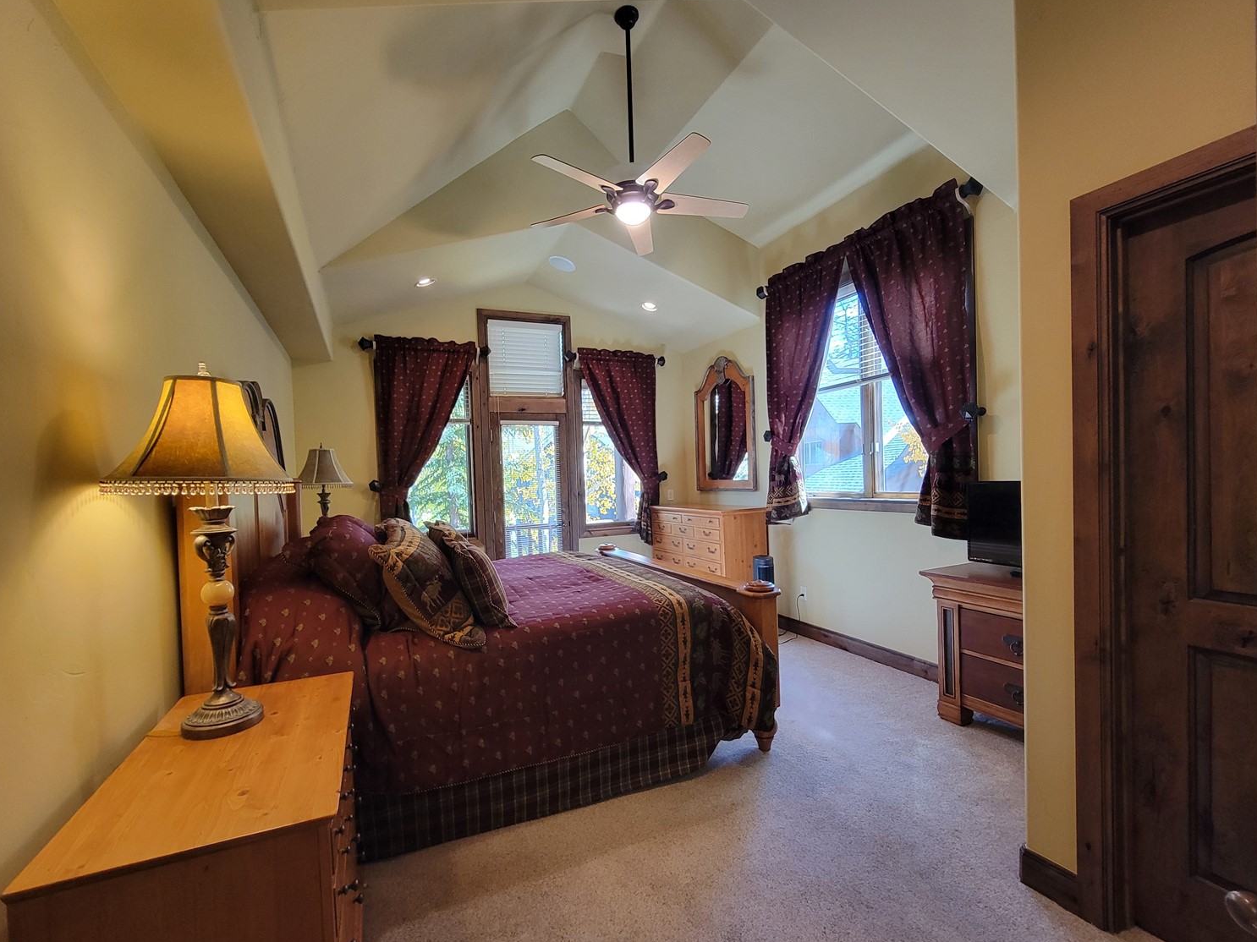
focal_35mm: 14
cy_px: 485
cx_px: 618
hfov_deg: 102.1
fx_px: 508
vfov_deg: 85.6
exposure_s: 1/60
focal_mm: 2.2
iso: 250
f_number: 2.2
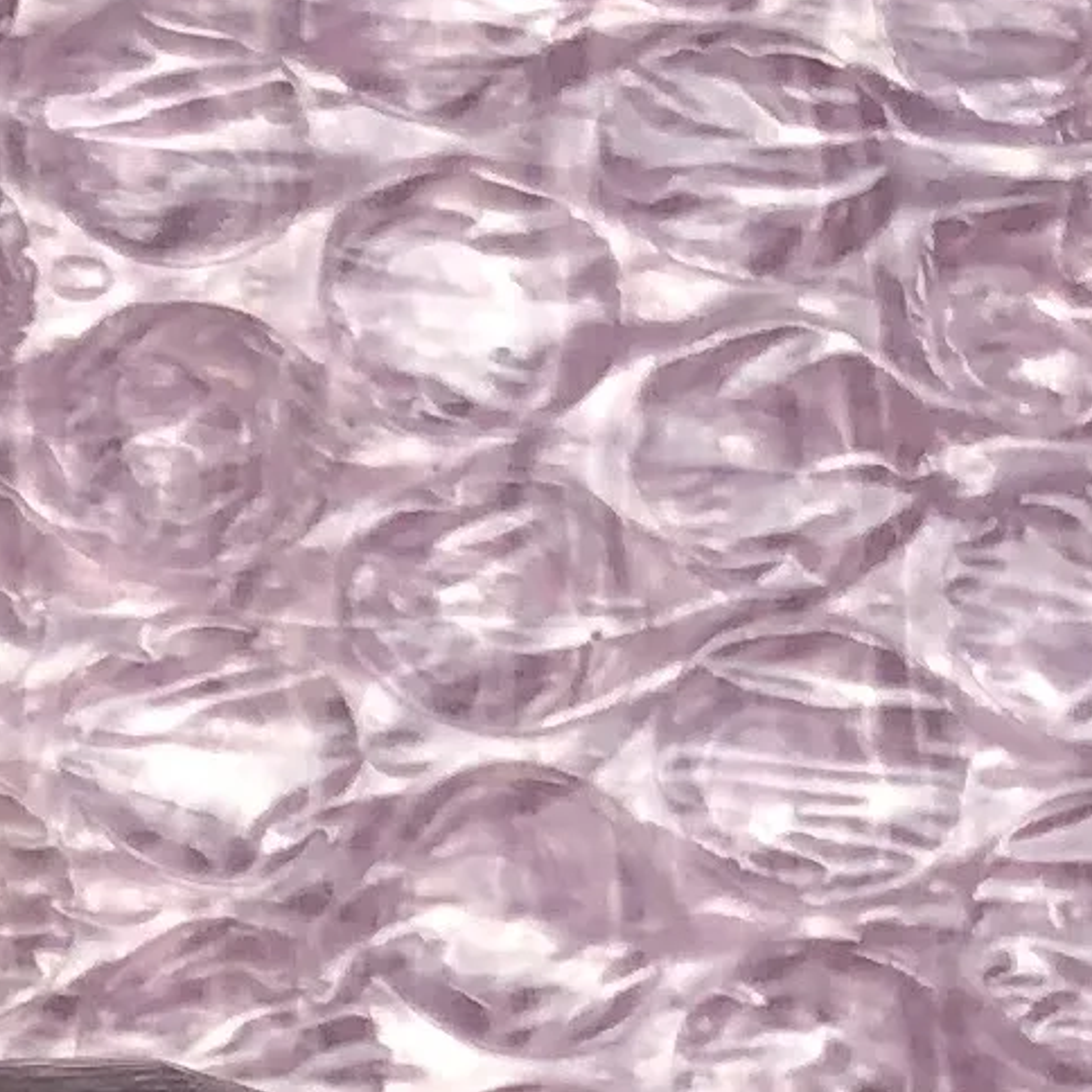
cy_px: 1753
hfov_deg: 7.1
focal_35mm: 206
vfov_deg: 8.3
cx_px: -2716
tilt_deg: -75.6
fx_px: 7352
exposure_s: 1/578
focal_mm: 3.99
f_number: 1.8
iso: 20
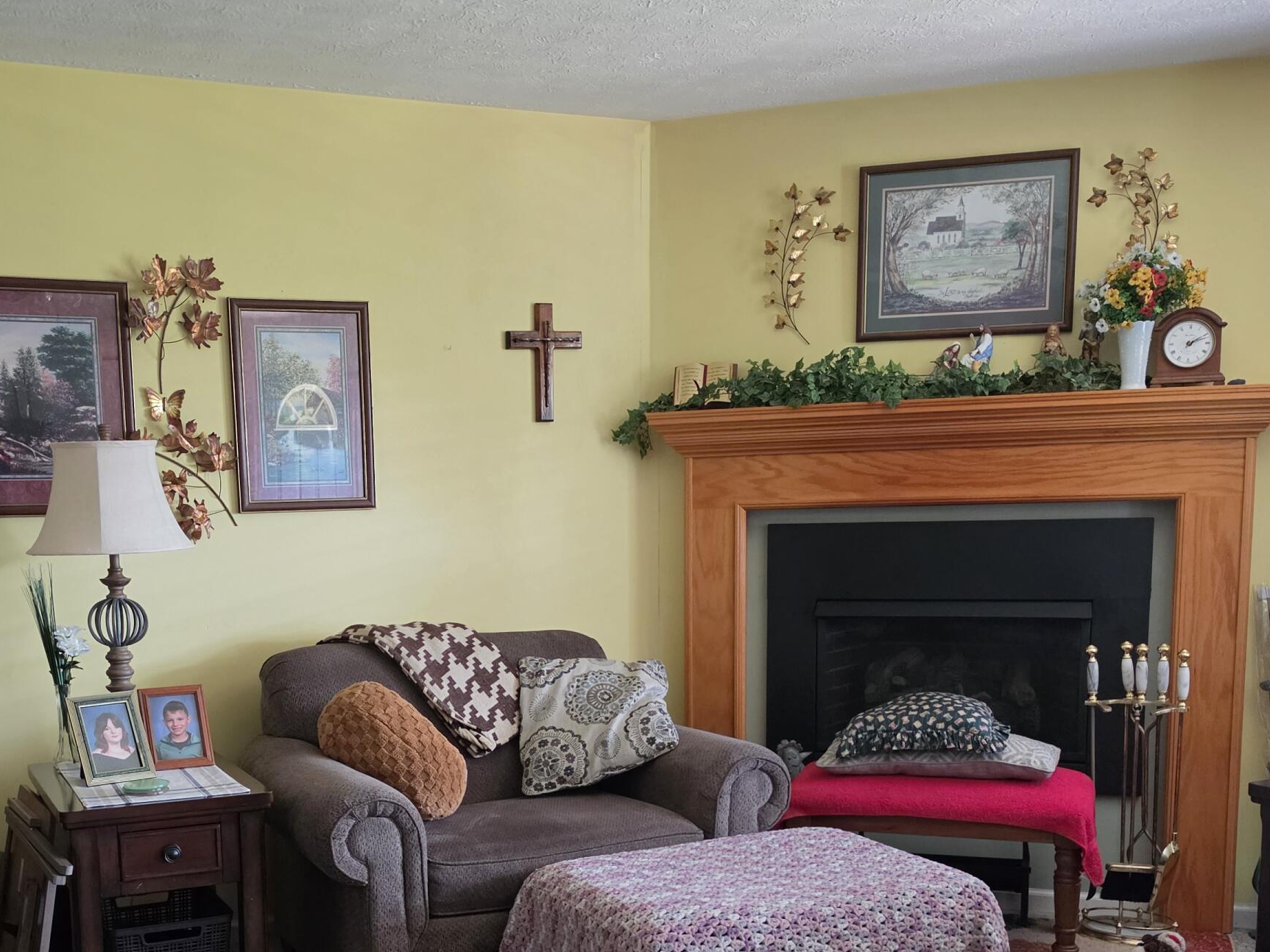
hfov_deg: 46.5
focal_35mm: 40
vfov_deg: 35.0
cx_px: 490
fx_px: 1468
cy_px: 733
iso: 800
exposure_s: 1/120
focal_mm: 6.5
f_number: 1.4
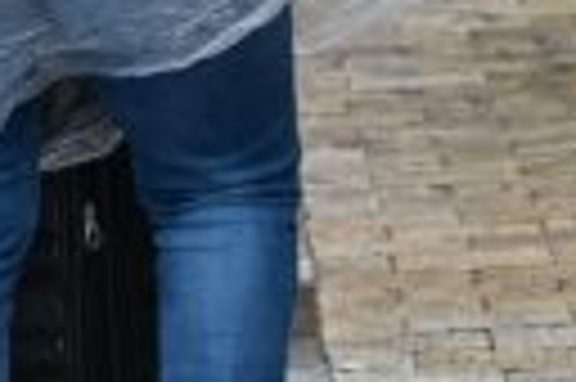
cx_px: -18
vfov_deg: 3.2
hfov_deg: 4.8
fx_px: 6887
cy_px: -245
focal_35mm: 431
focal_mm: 79
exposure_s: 1/400
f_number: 6.3
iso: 1100
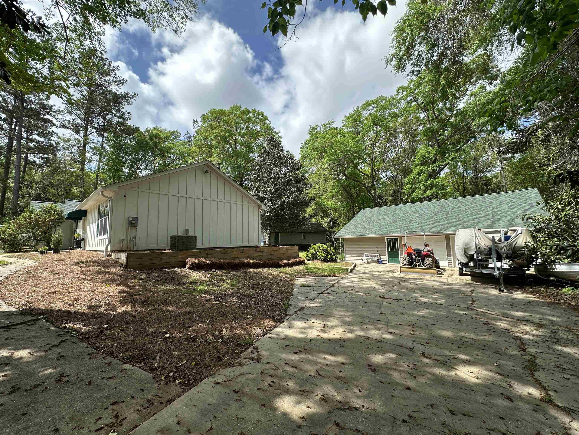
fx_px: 234
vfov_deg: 85.7
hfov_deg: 102.1
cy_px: 218
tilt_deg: +7.0
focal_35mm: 14
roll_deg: +1.3
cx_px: 290
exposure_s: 1/720
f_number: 2.2
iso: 40
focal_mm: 2.22
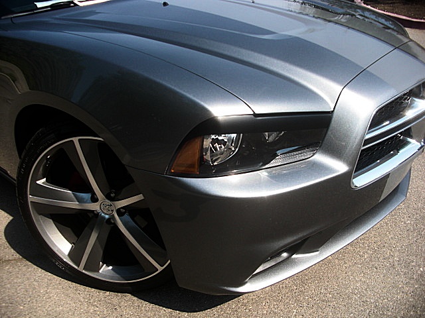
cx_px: 212
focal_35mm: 36
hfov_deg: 51.4
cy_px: 159
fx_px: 442
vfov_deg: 39.7
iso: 50
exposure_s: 1/500
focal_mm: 6.3
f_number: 2.8
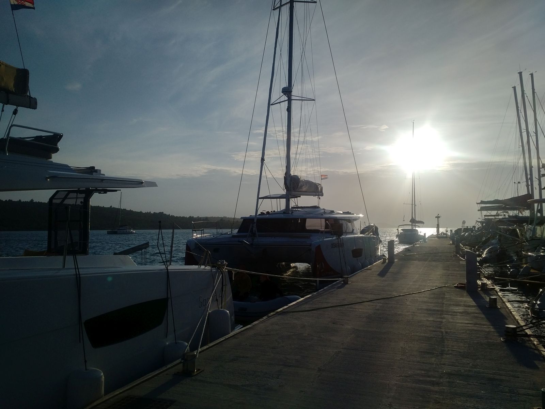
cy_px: 204
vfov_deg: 51.4
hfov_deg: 65.3
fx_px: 425
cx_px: 272
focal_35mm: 27
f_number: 2.2
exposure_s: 1/14027
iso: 51
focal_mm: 4.75
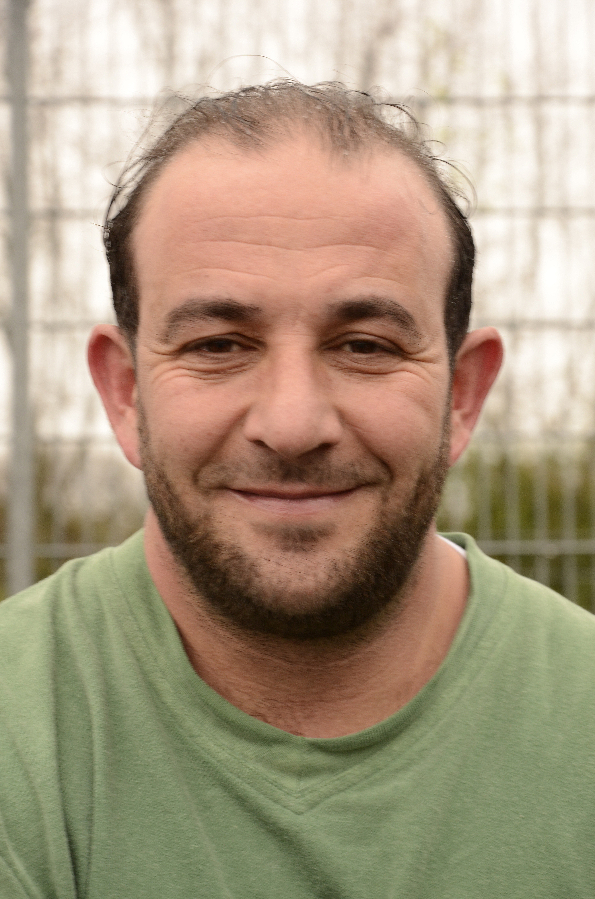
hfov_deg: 10.7
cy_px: 450
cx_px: 298
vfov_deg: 16.1
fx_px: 3175
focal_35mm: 128
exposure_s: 1/80
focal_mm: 85
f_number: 8
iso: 400
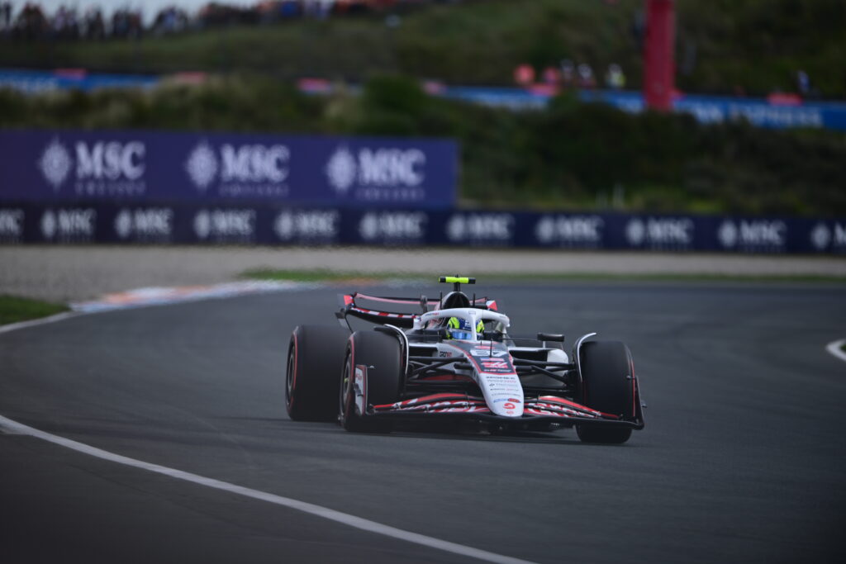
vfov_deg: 3.4
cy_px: 282
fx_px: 9401
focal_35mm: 400
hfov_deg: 5.2
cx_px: 423
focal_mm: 400
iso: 100
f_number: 2.8
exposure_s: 1/1600
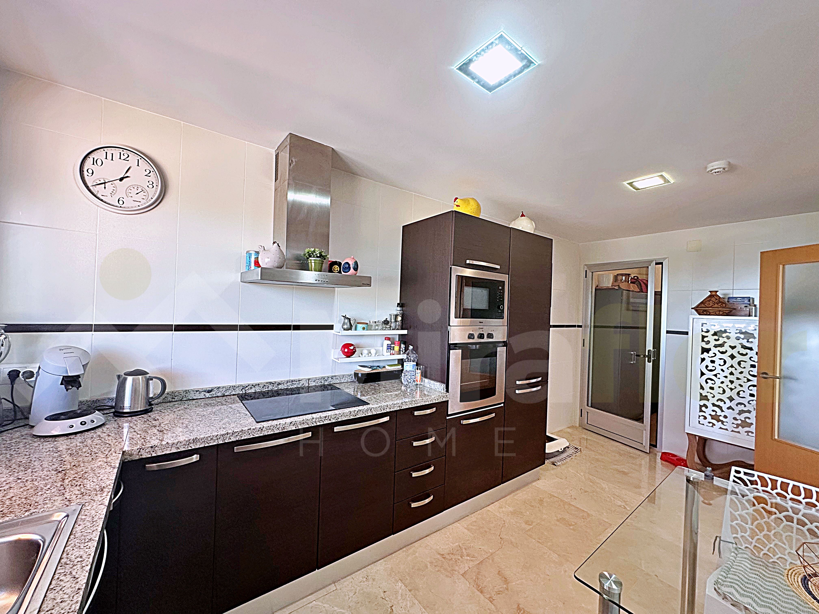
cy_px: 307
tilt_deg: +0.3
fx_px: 331
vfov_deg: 85.7
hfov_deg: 102.1
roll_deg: -2.3
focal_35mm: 14
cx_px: 410
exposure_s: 1/100
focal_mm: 2.22
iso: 160
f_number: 2.2
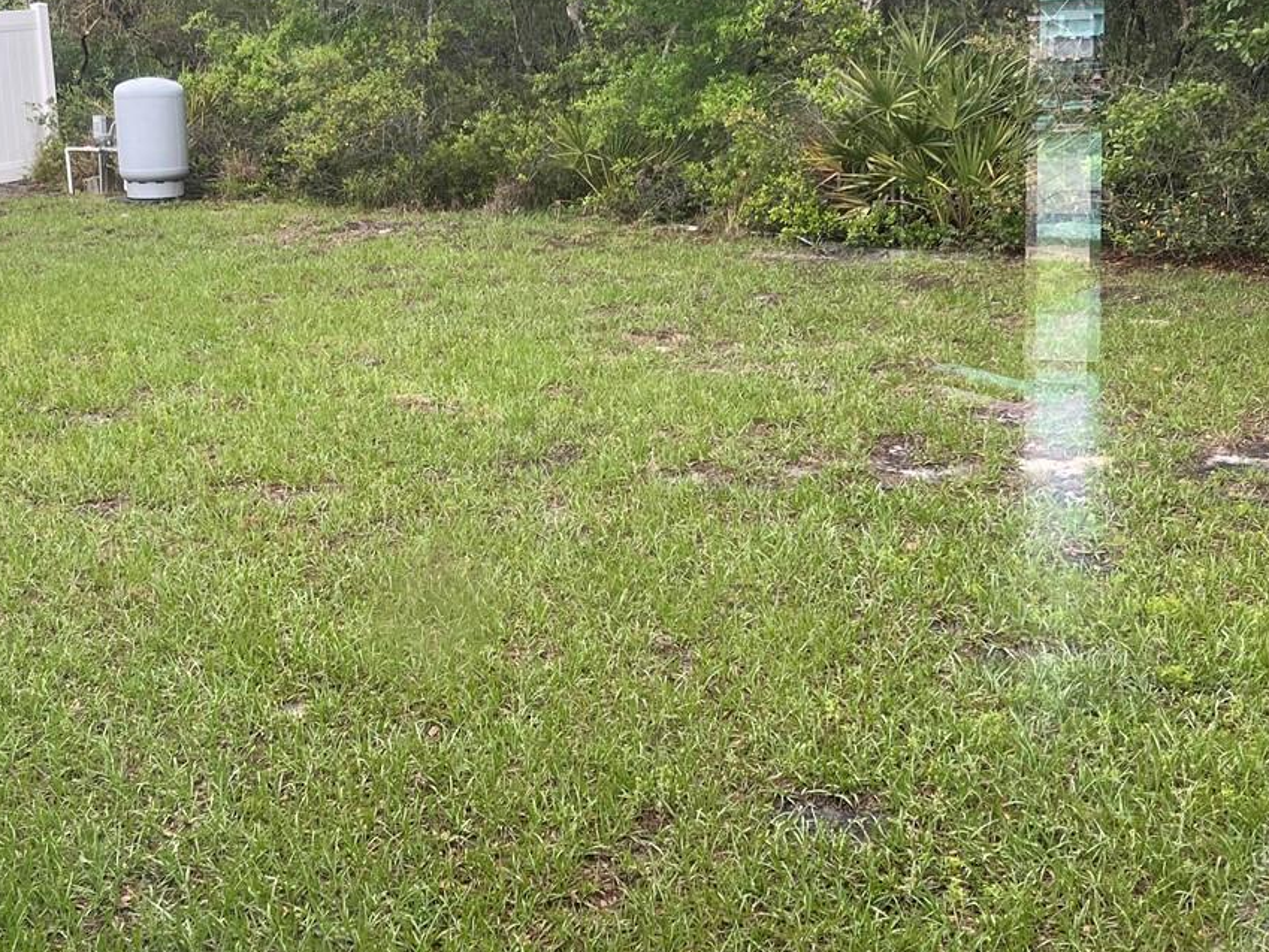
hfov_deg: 38.8
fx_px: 1797
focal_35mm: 49
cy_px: 353
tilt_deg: -11.2
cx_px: 511
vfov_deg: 29.6
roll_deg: +1.3
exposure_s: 1/126
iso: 50
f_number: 1.6
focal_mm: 5.1
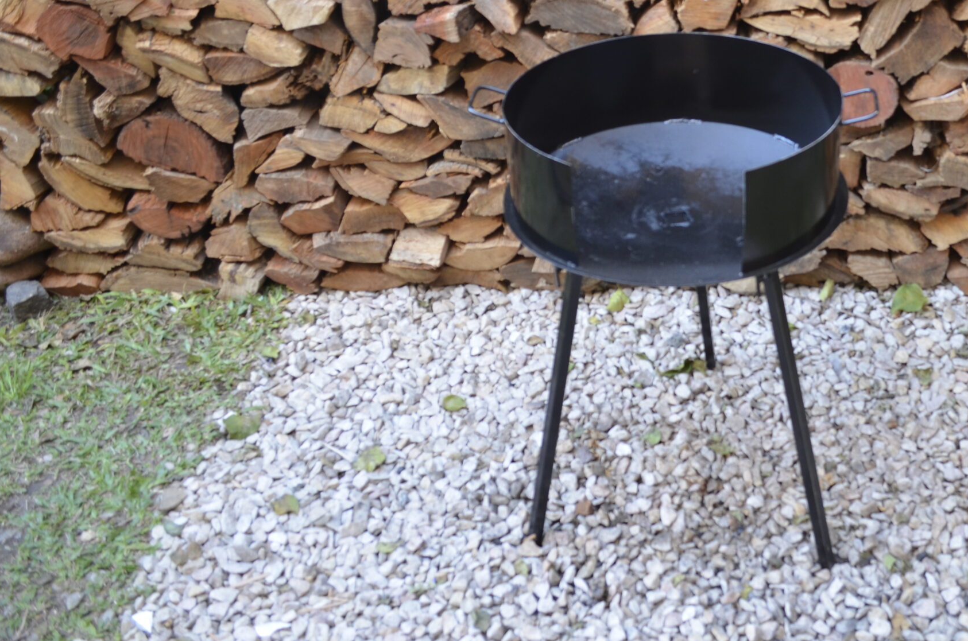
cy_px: 229
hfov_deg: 46.2
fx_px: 1100
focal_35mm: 41
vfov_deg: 32.3
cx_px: 695
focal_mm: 18
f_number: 4
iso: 400
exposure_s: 1/60
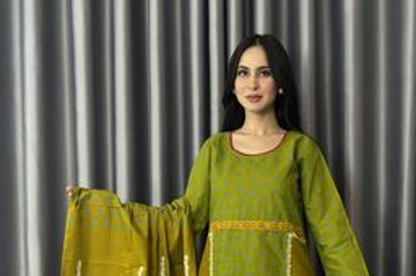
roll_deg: +1.0
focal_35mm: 82
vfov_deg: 16.1
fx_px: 946
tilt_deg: -1.3
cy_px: 308
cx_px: 233
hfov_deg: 24.8
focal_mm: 6.76
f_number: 1.78
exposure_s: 1/50
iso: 125
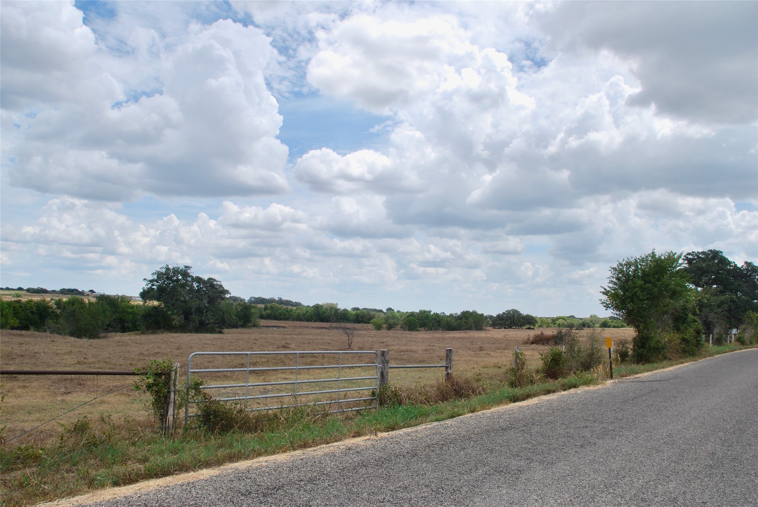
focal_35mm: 27
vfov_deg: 48.0
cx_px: 379
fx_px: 569
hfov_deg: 67.3
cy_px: 254
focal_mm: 18
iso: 100
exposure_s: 1/320
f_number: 9
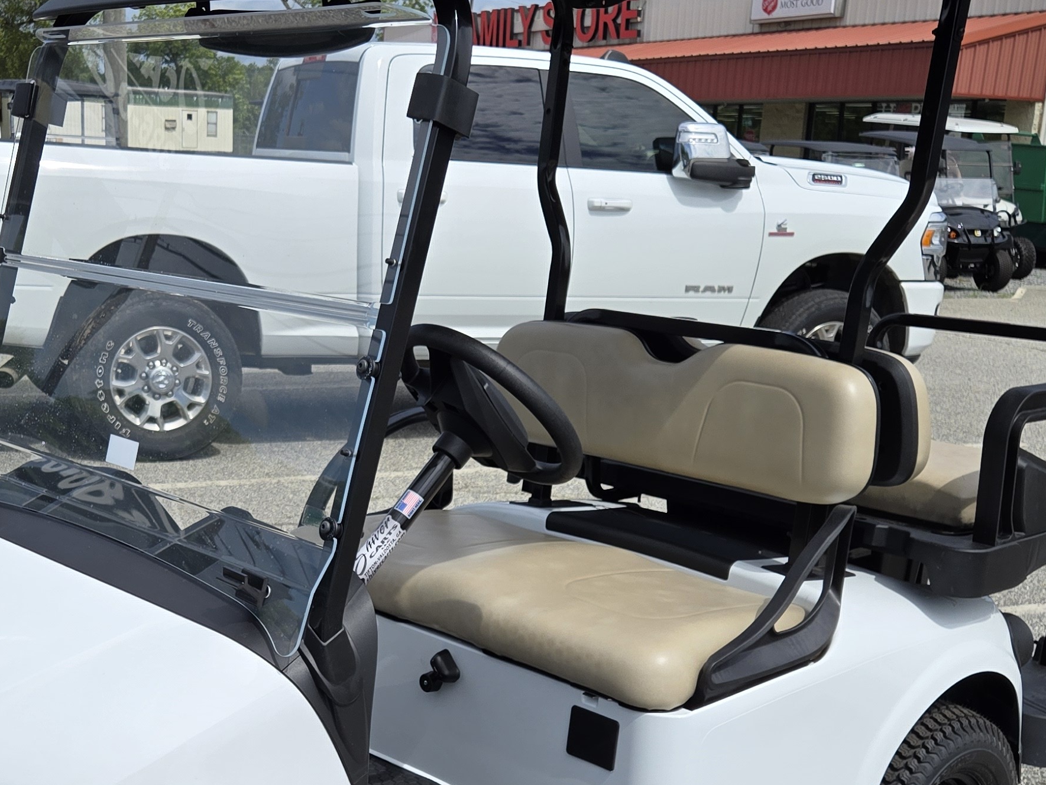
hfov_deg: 36.5
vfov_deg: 27.6
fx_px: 1571
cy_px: 600
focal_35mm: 52
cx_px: 367
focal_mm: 5.4
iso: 25
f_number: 1.8
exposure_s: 1/2671
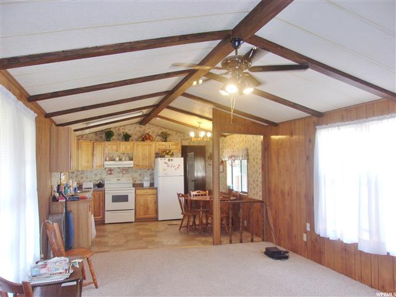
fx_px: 309
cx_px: 198
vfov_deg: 51.4
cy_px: 148
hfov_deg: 65.3
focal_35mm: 27
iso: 90
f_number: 3
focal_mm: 4.9
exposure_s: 1/34
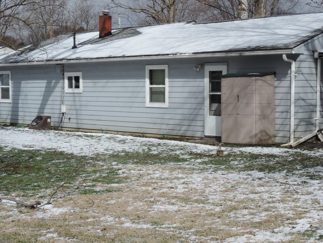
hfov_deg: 28.9
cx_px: 181
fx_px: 625
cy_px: 148
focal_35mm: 67
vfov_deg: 21.9
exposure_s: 1/1250
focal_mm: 8.9
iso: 80
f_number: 3.6
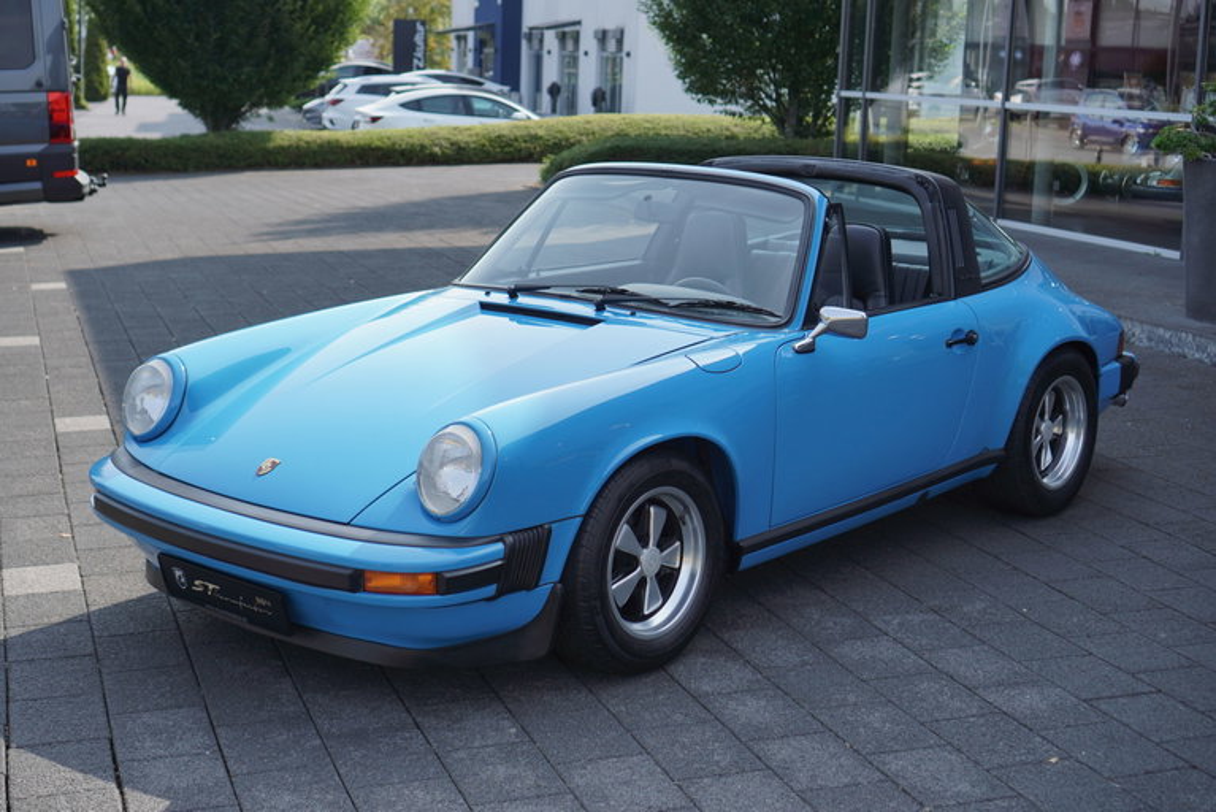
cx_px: 608
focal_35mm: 52
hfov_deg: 37.8
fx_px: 1774
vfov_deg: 25.8
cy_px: 406
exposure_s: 1/1250
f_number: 3.2
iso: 160
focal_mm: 35
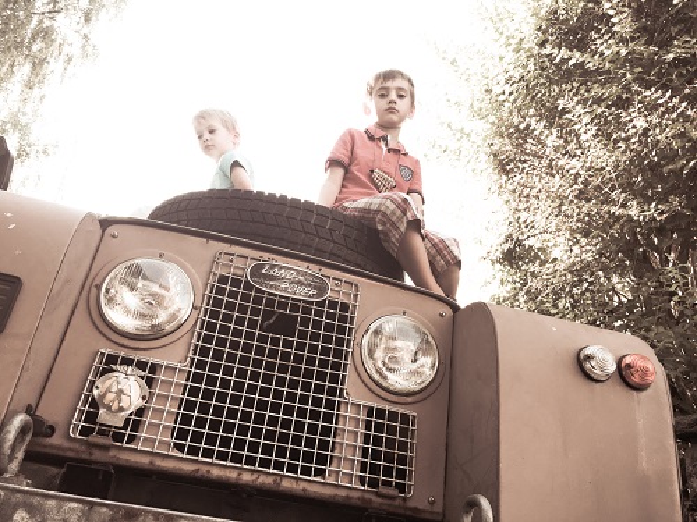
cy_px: 261
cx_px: 348
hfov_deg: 61.7
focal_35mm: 29
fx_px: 584
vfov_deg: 48.2
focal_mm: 4.15
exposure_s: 1/100
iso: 32
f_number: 2.2
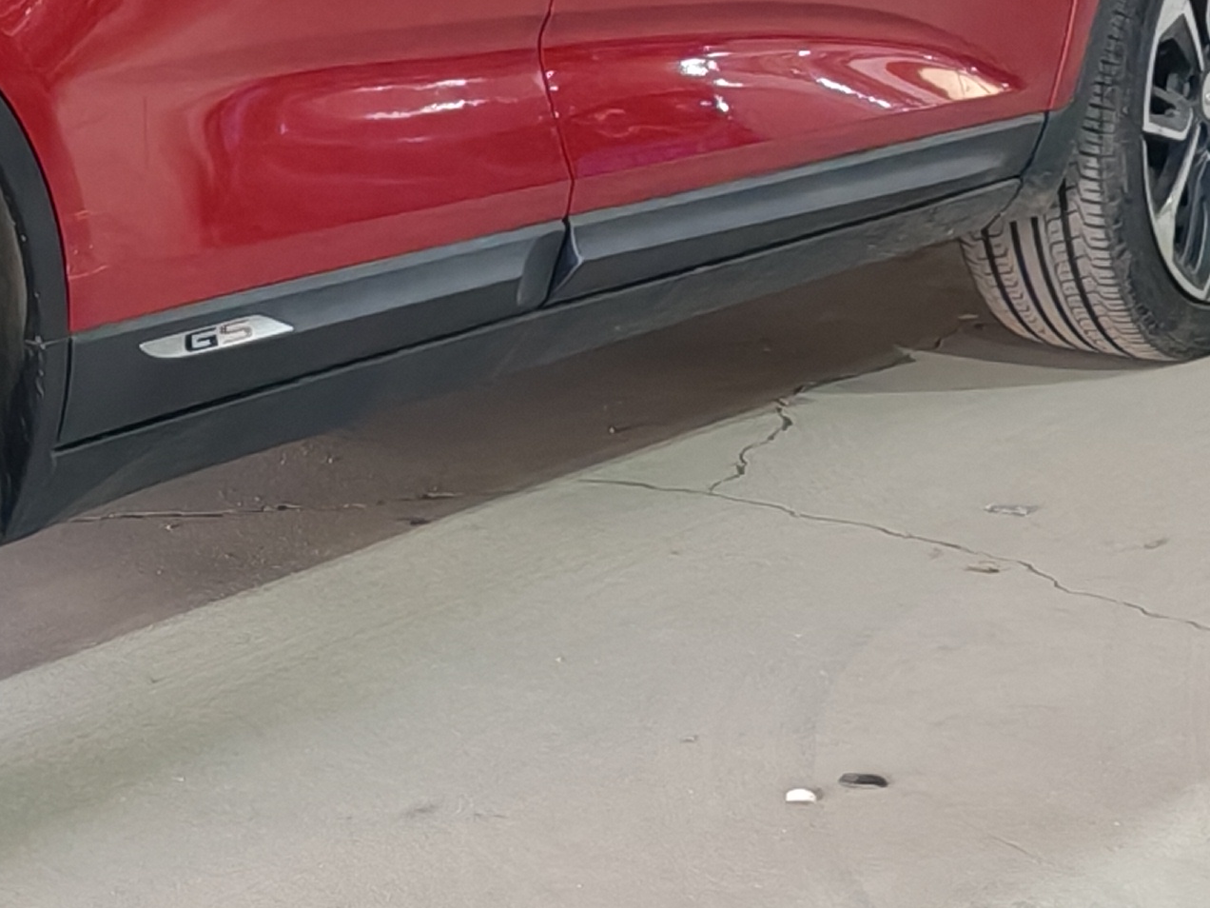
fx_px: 4614
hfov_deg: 14.3
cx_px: -358
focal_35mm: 132
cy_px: 36
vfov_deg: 11.1
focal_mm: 5.52
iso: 125
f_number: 1.95
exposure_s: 1/50
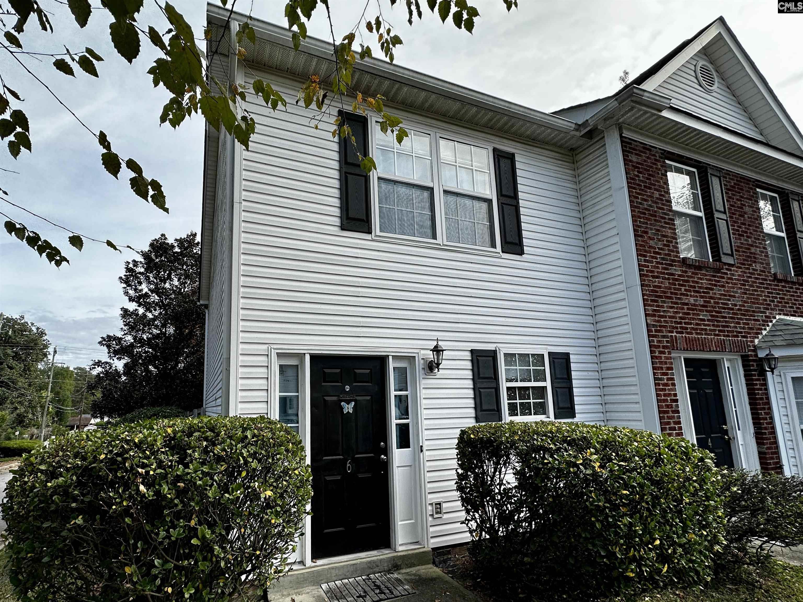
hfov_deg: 102.1
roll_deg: +0.8
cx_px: 402
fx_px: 325
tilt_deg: +8.0
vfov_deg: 85.7
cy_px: 301
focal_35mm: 14
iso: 40
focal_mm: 2.22
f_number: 2.2
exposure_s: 1/796
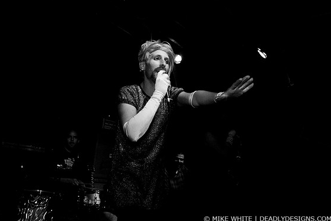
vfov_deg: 42.3
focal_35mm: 31
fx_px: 285
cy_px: 110
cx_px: 163
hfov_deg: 60.3
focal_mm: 20
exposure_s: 1/30
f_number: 2.8
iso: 800
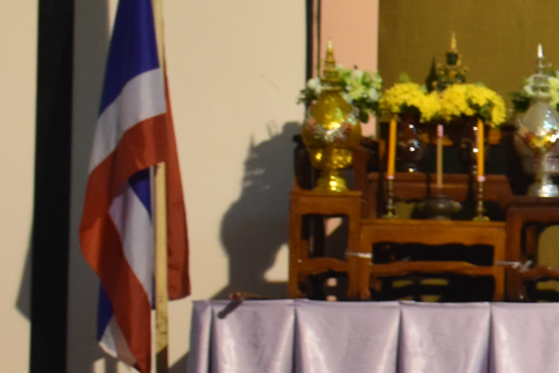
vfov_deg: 6.7
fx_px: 3198
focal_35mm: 206
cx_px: 1263
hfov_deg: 9.1
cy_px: 255
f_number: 4
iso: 1000
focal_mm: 30
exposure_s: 1/60
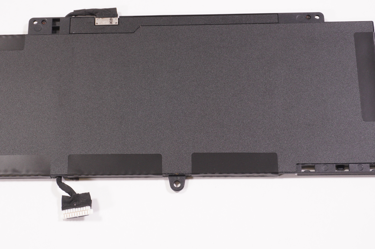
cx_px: 160
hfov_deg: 29.2
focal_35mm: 69
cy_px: 108
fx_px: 718
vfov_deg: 19.7
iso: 640
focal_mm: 32
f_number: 6.3
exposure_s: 1/100
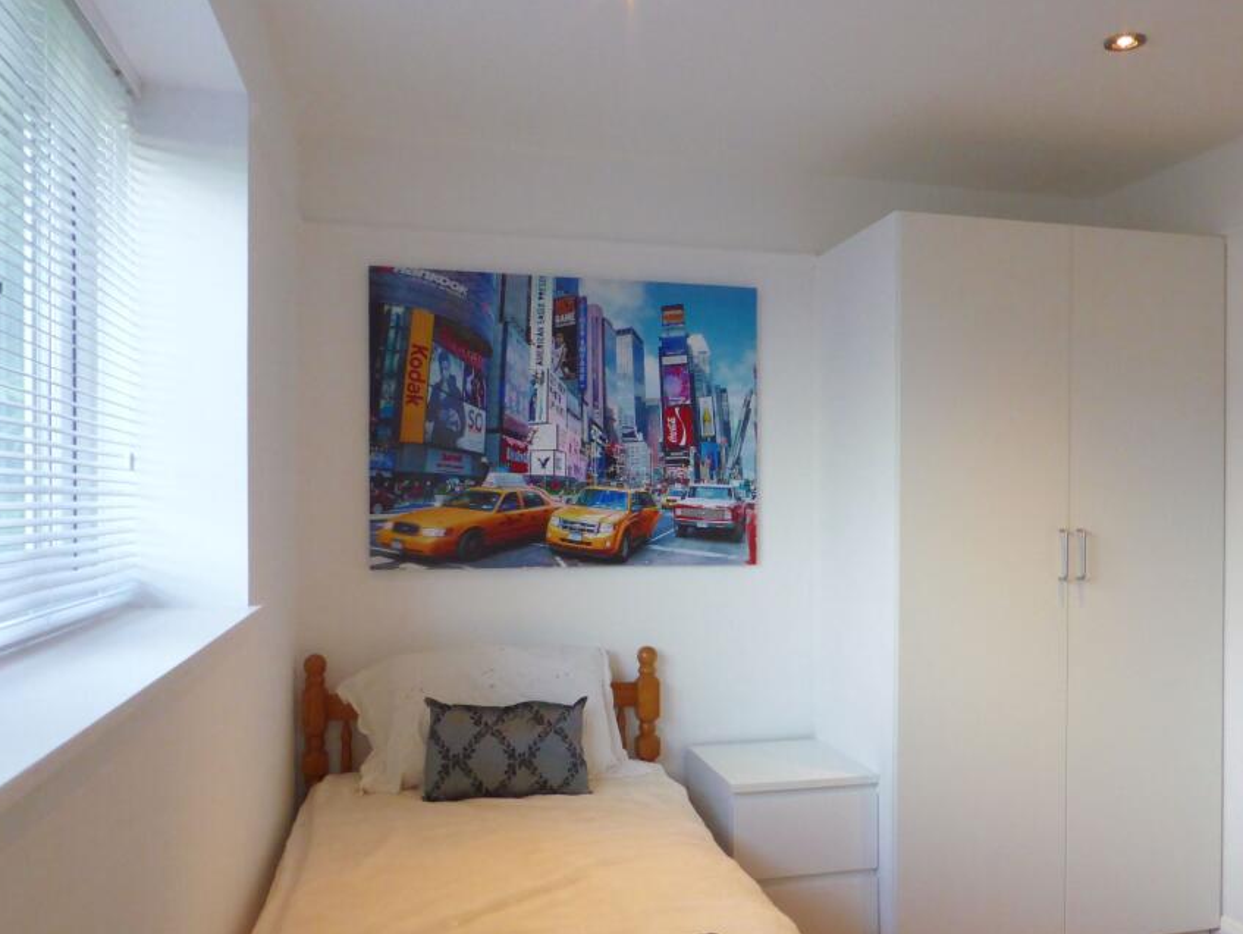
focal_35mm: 29
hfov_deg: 61.4
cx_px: 704
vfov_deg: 48.2
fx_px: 1042
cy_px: 514
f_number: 4.5
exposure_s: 1/20
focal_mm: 4.3
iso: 400
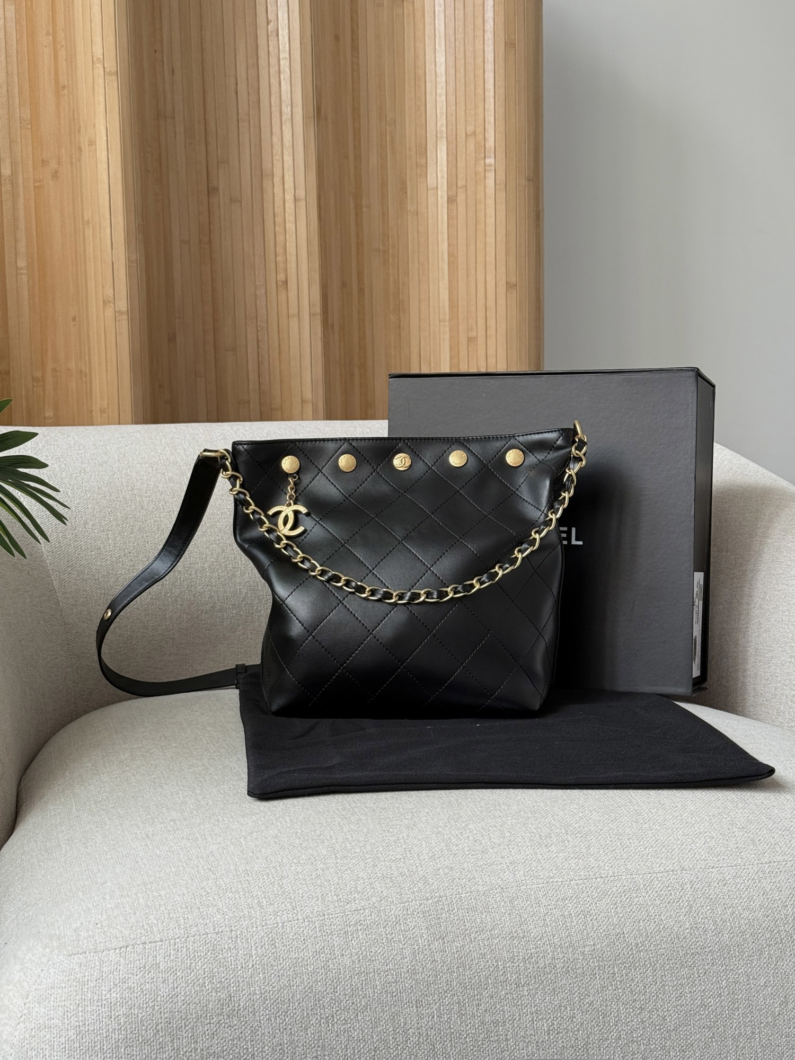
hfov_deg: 30.3
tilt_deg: -2.9
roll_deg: +0.5
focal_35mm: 48
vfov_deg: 39.7
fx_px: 1470
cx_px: 398
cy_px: 530
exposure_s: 1/91
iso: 100
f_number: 1.78
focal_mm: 6.76
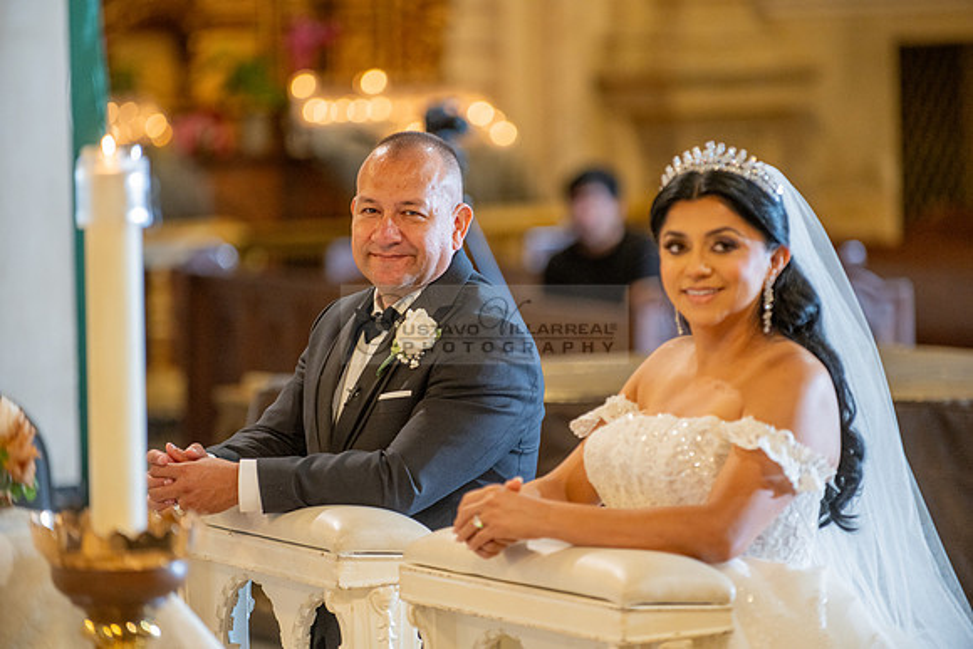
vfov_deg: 6.9
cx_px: 486
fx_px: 5407
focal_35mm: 200
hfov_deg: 10.3
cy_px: 324
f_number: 2.8
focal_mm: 200
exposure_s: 1/100
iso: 1000
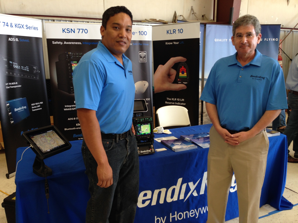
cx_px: 149
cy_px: 112
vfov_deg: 42.9
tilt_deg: -10.4
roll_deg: +0.3
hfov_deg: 55.4
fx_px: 284
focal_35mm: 33
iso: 50
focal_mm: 4.12
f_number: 2.4
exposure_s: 1/40
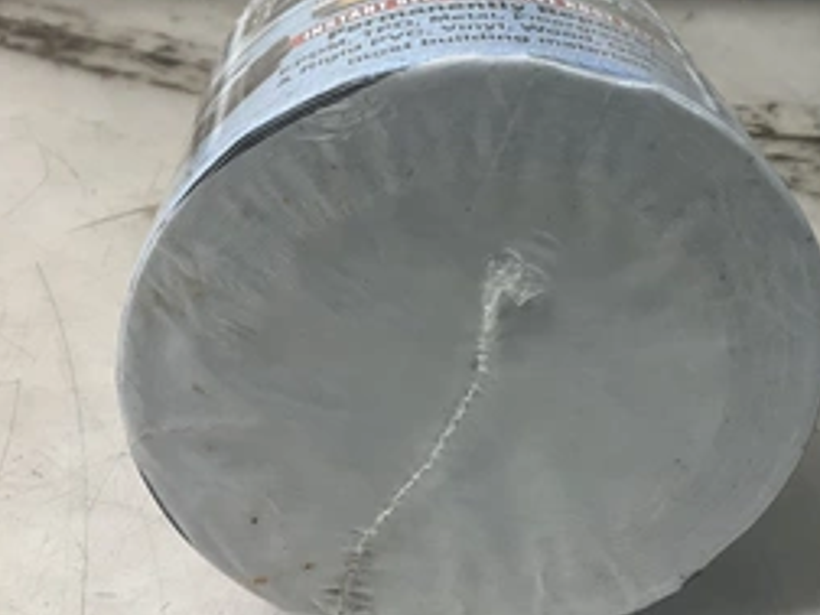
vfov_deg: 31.5
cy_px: 257
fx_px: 1090
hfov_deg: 41.1
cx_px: 478
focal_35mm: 46
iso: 40
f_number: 1.8
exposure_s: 1/60
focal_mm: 3
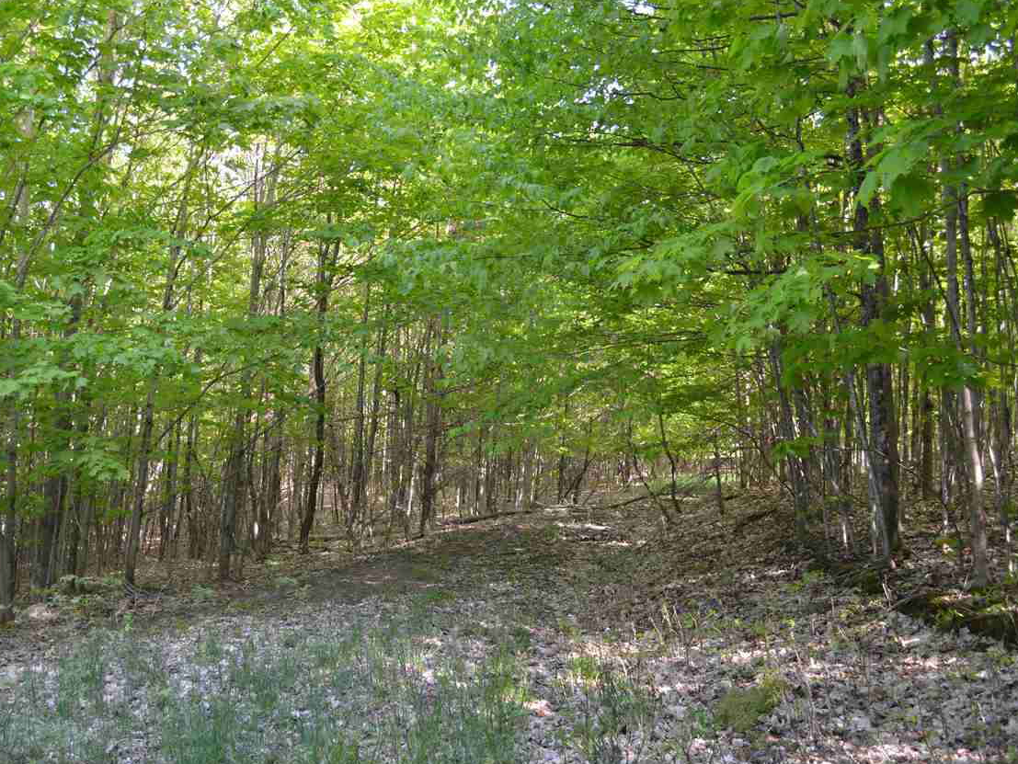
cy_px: 388
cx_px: 456
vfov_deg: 46.8
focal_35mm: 30
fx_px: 883
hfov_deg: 59.8
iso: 400
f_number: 4.5
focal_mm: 18
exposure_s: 1/80
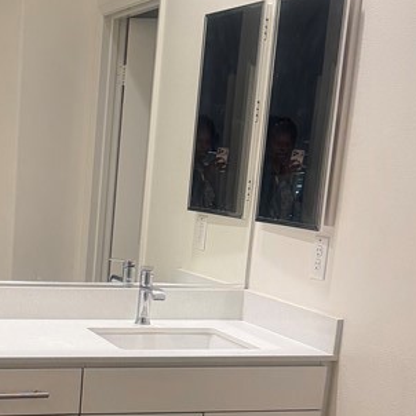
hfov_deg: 23.2
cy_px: 390
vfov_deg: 23.2
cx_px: 17
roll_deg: -2.8
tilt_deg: -13.8
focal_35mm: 72
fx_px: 979
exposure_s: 1/120
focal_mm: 6.76
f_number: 1.78
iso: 200
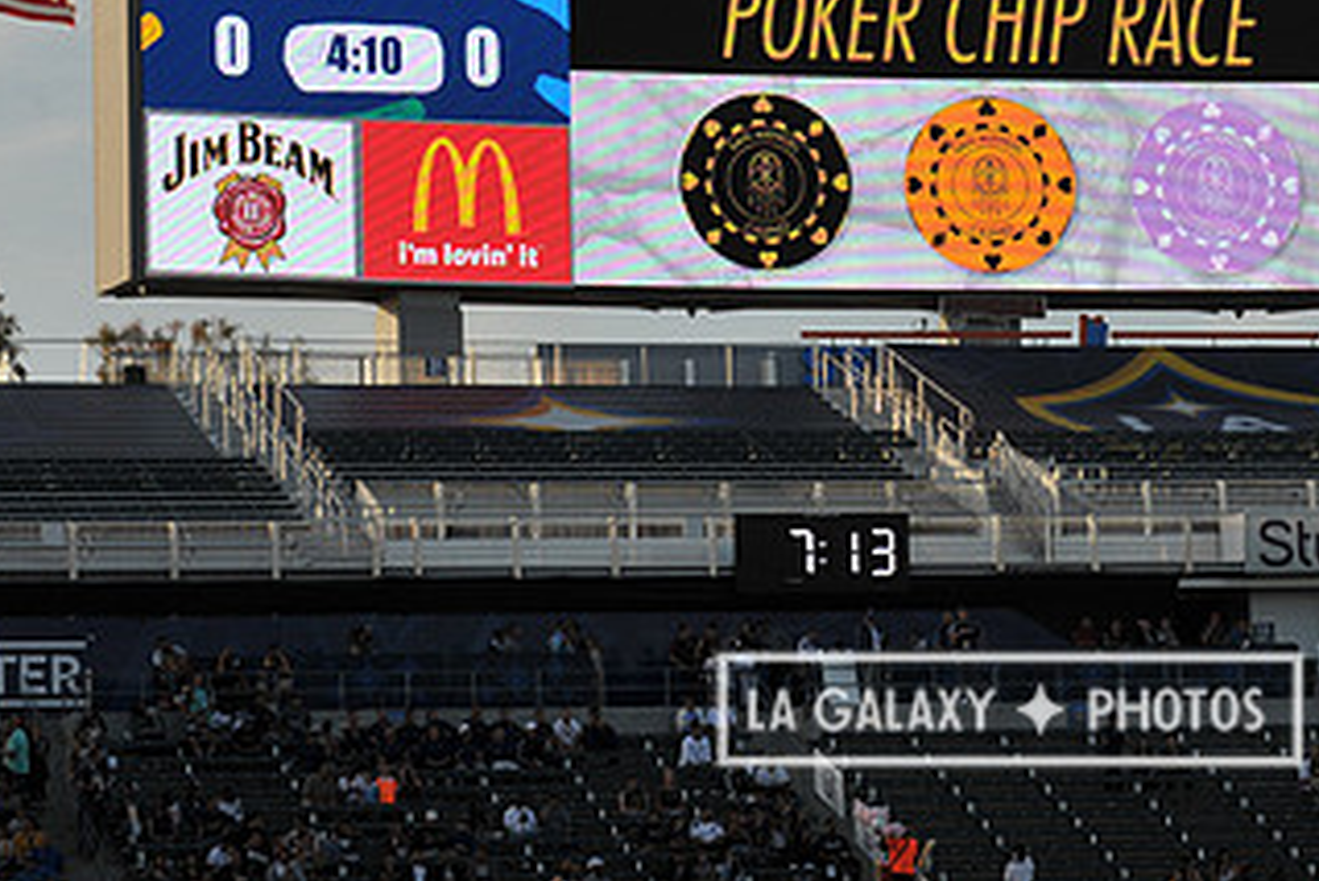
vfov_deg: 7.7
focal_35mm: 178
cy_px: 87
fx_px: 6524
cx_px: 1009
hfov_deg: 11.5
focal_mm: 98
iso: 400
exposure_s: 1/500
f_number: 11
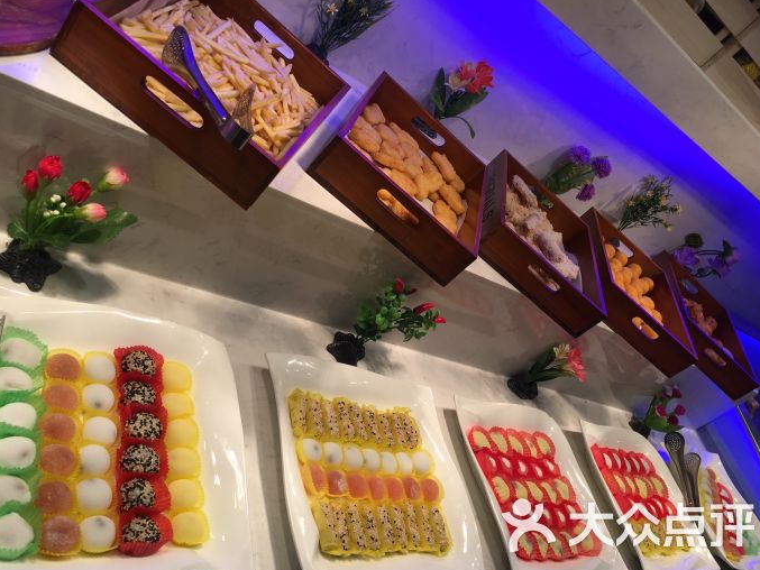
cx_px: 391
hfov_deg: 59.9
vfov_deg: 46.8
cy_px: 289
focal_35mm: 30
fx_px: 659
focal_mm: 4.15
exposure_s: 1/188
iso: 25
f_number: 2.2
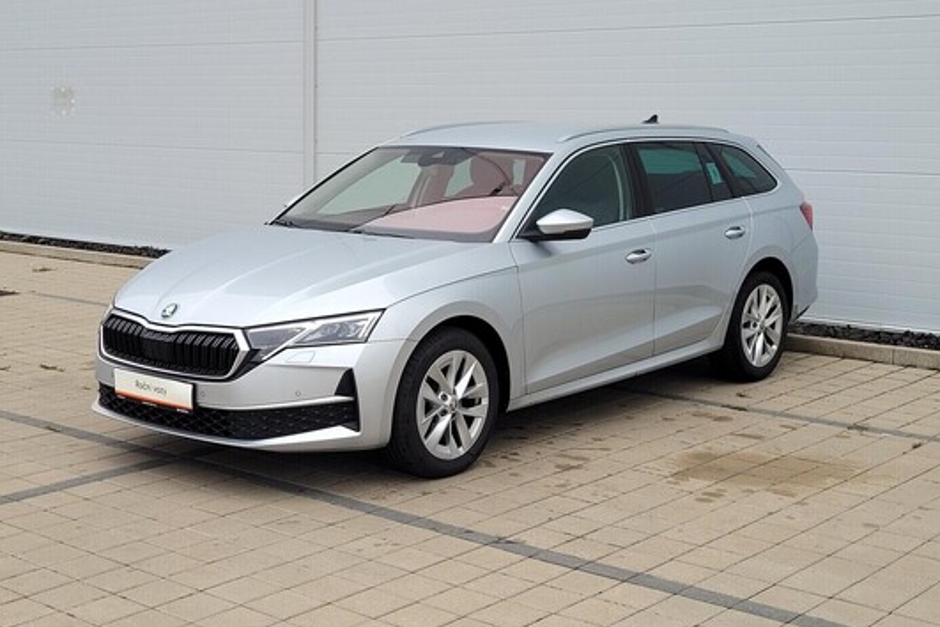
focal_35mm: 28
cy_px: 288
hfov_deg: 65.5
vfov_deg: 46.4
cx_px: 455
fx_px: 731
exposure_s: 1/248
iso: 40
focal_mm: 5.4
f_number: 1.8
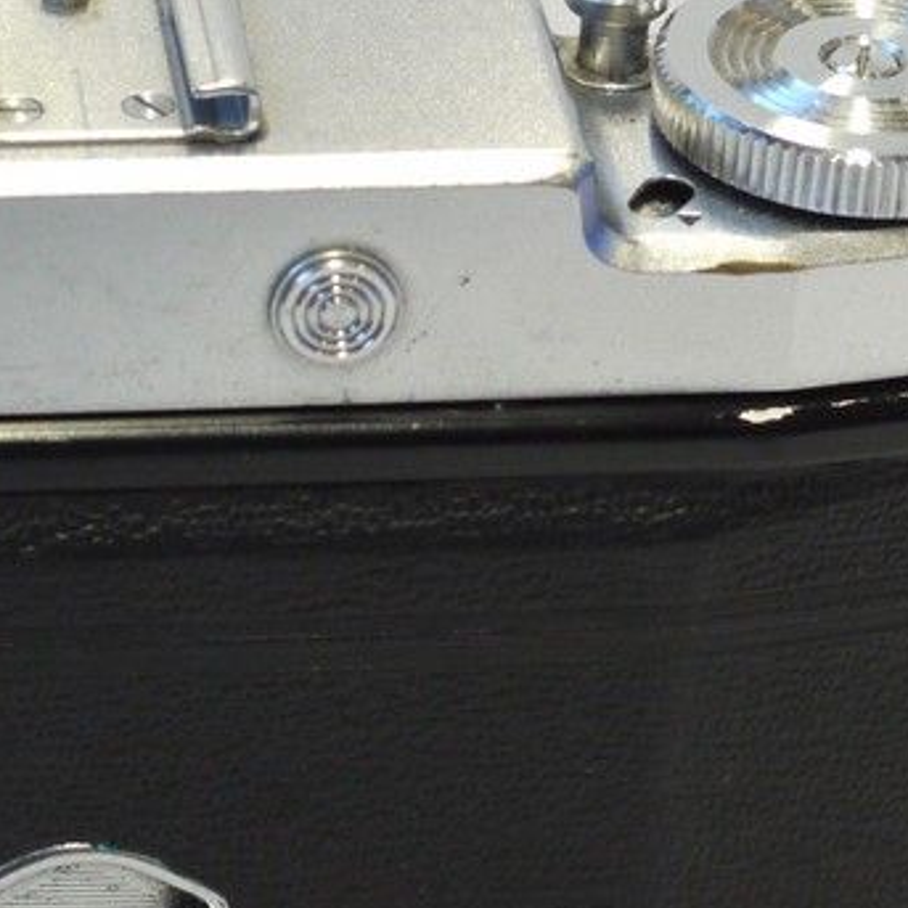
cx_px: 98
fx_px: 4778
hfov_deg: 10.8
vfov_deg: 10.9
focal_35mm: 161
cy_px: 508
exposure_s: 1/60
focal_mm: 26
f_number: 5
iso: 800
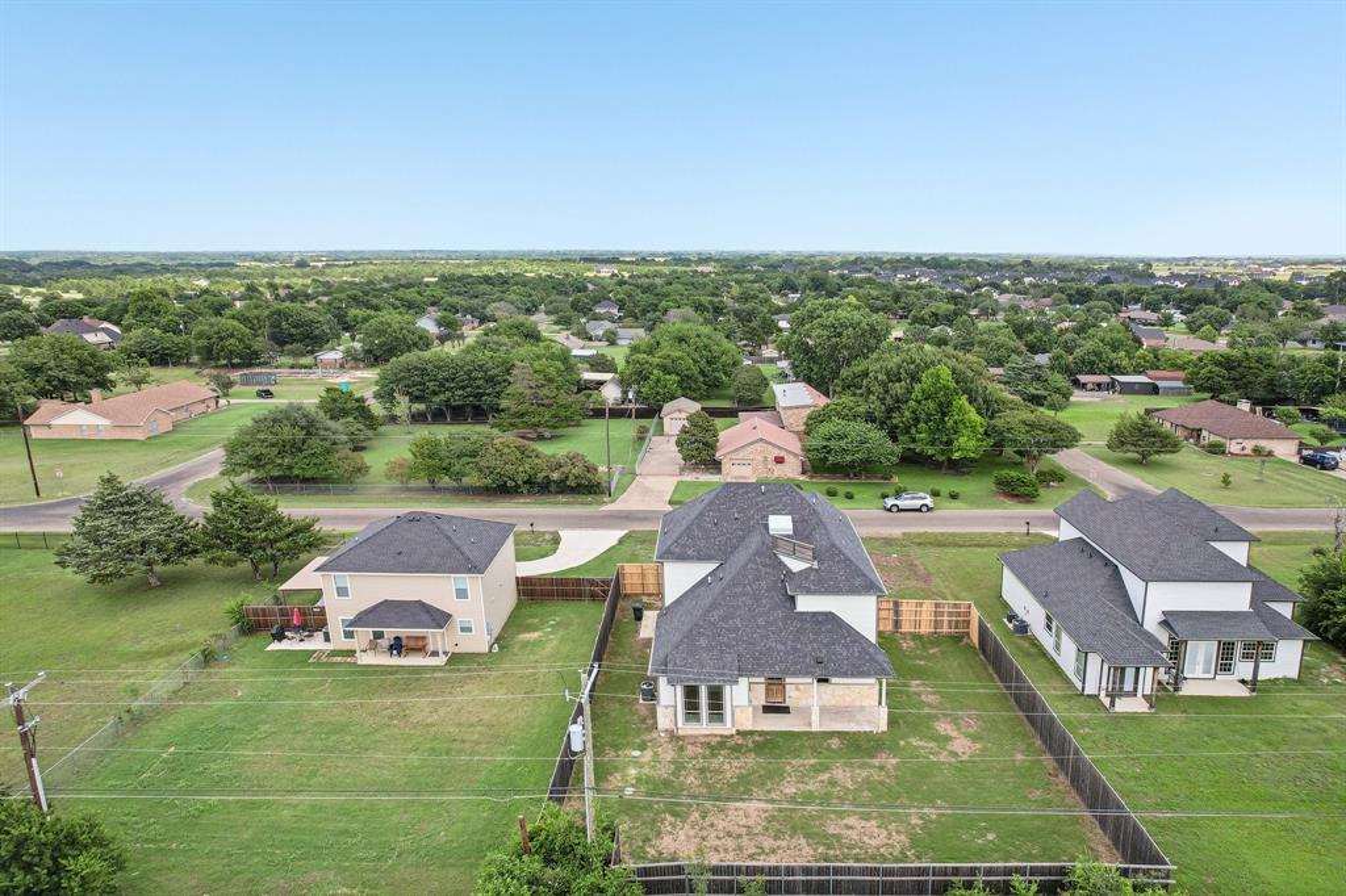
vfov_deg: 57.2
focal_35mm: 22
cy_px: 448
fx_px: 822
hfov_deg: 78.6
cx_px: 673
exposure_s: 1/1500
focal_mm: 8.4
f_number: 2.8
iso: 100
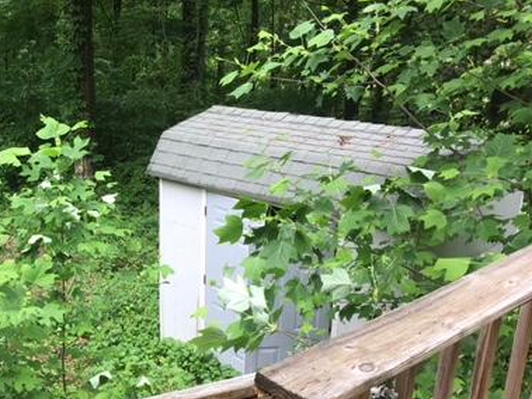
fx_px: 753
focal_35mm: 49
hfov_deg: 37.3
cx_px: 95
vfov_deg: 29.4
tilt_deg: -21.8
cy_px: 268
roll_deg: +1.5
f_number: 2.2
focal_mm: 4.15
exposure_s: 1/120
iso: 25
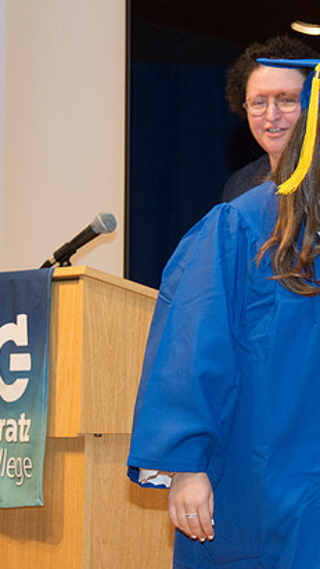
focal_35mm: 212
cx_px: 353
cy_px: 280
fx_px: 3200
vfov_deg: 10.2
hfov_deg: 5.7
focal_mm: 112
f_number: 5.3
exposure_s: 1/80
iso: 2000
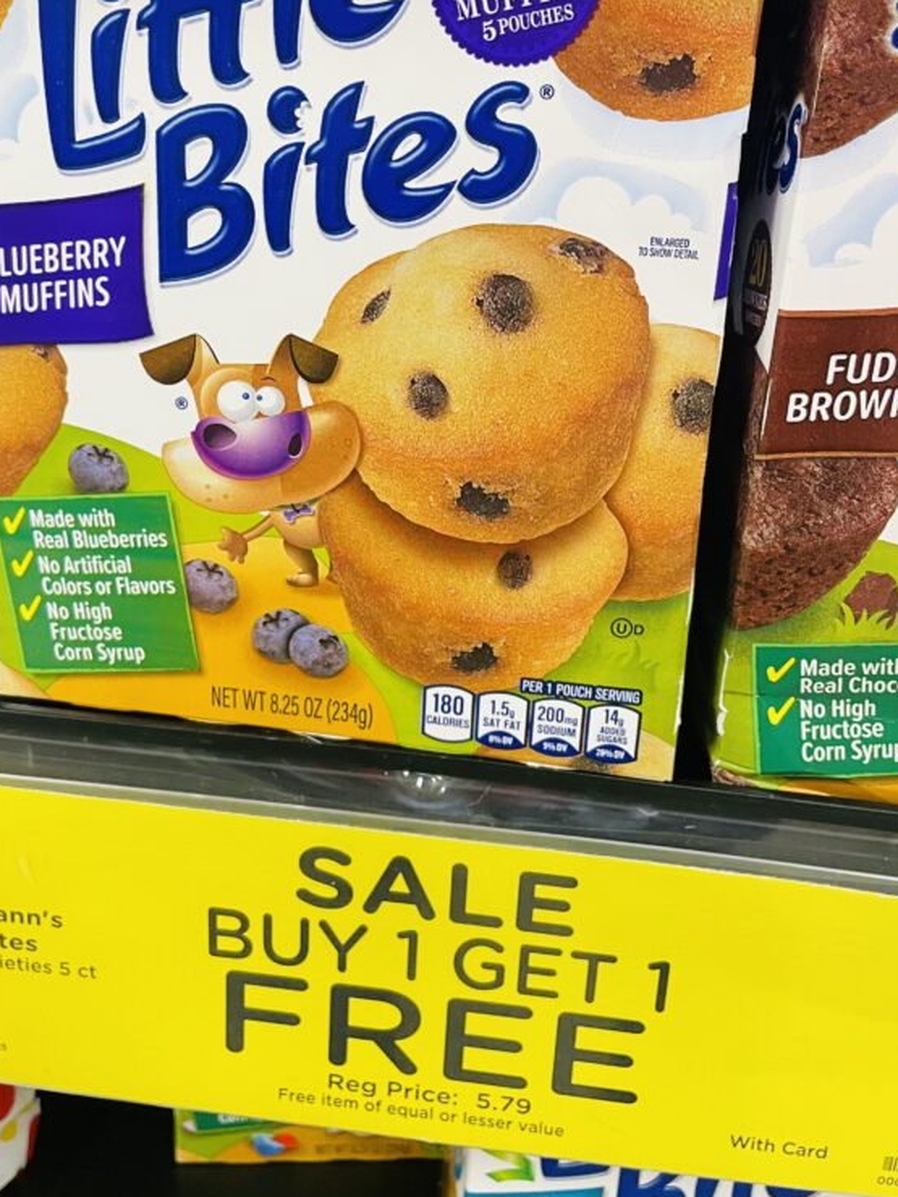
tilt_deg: -20.5
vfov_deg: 50.3
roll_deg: -2.4
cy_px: 387
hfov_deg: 39.5
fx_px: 1245
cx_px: 377
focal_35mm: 36
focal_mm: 4.2
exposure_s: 1/60
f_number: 1.6
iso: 200
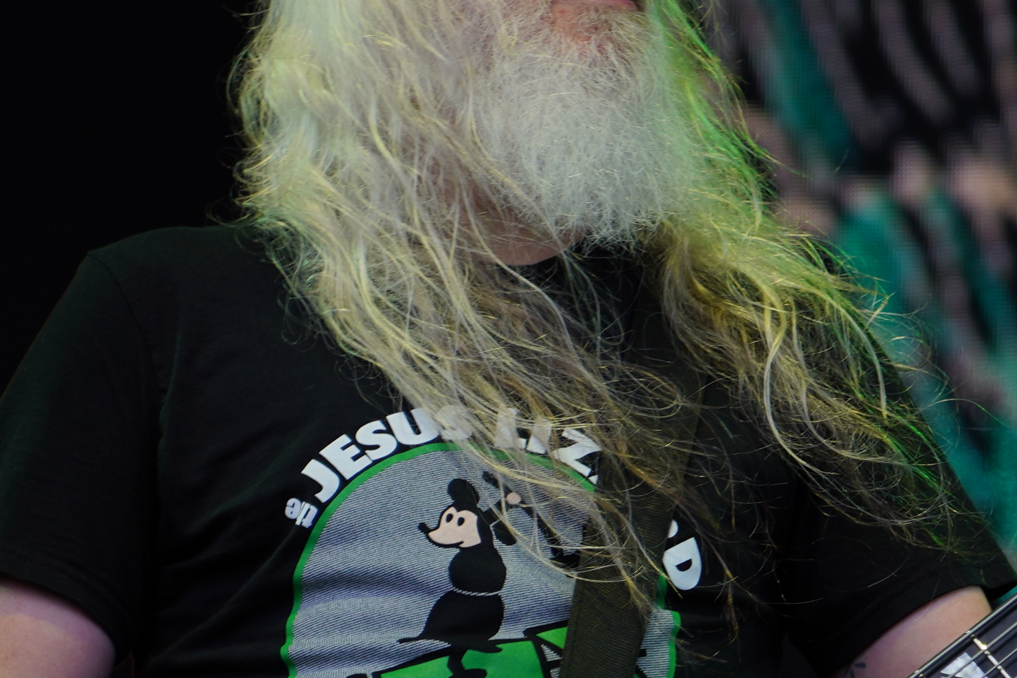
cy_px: 398
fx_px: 8615
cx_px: 681
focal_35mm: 305
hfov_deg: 6.8
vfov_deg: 4.5
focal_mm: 105
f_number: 4
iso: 100
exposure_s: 1/125
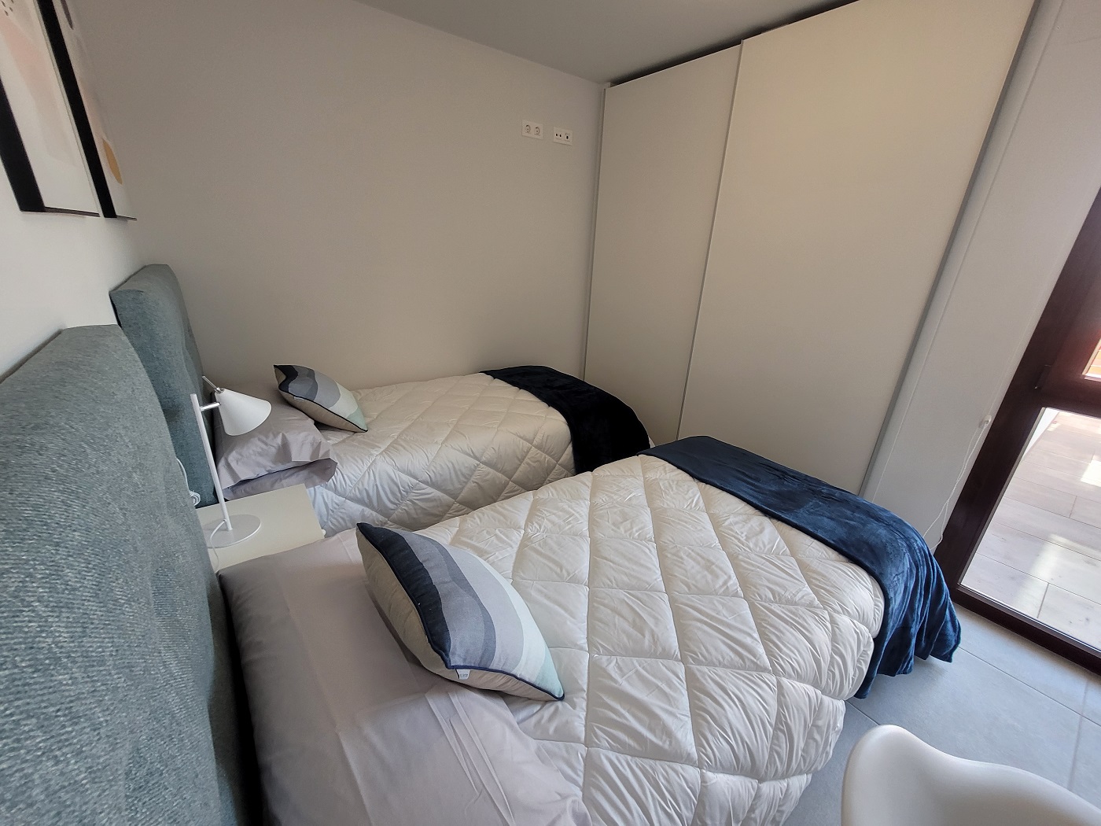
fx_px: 413
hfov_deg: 106.2
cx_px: 550
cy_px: 413
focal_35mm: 13
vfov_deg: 89.9
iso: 100
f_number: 2.2
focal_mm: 1.74
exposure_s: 1/50
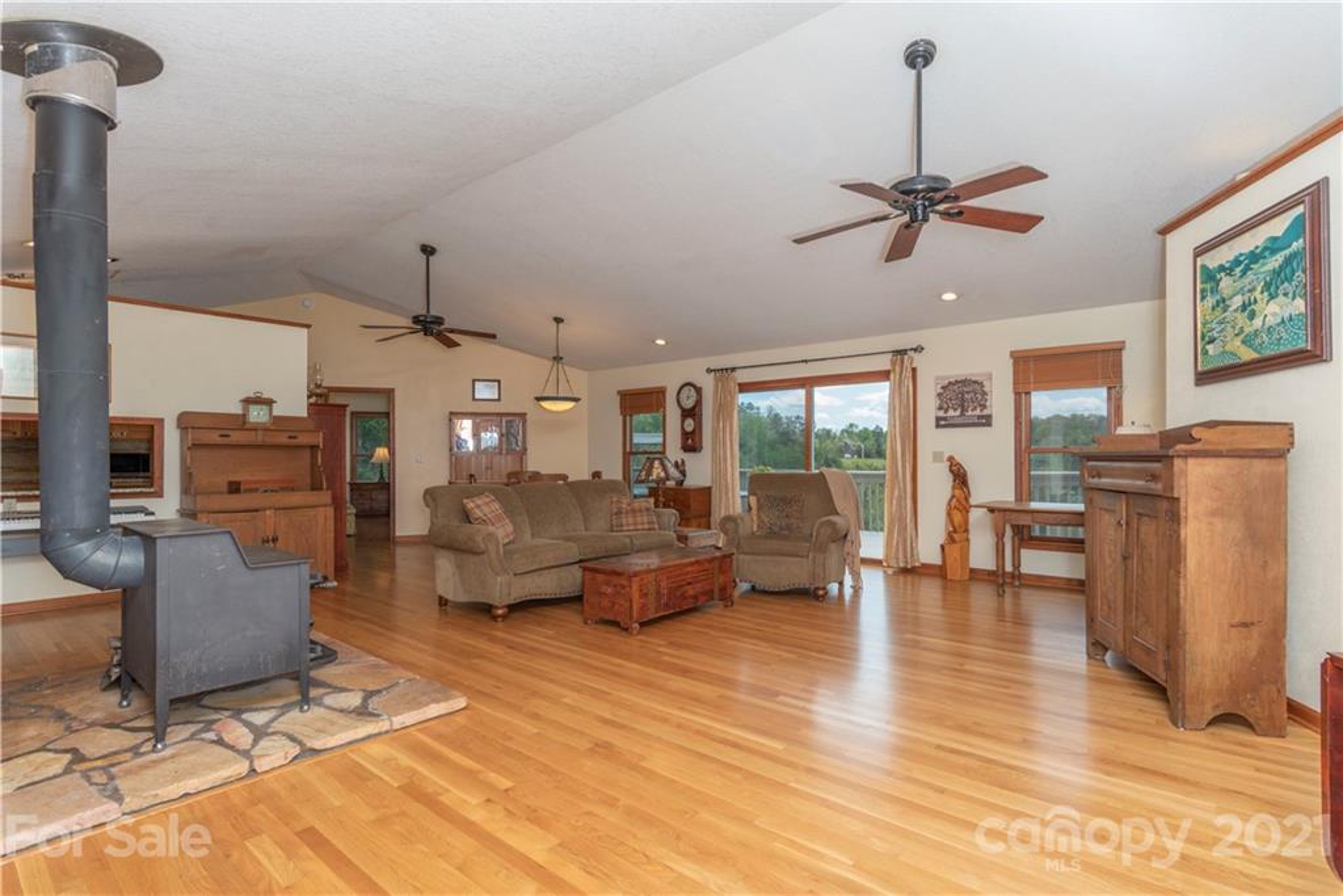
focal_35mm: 17
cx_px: 672
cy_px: 448
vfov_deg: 70.5
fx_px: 634
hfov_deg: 93.3
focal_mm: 17
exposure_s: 1/160
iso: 400
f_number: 7.1
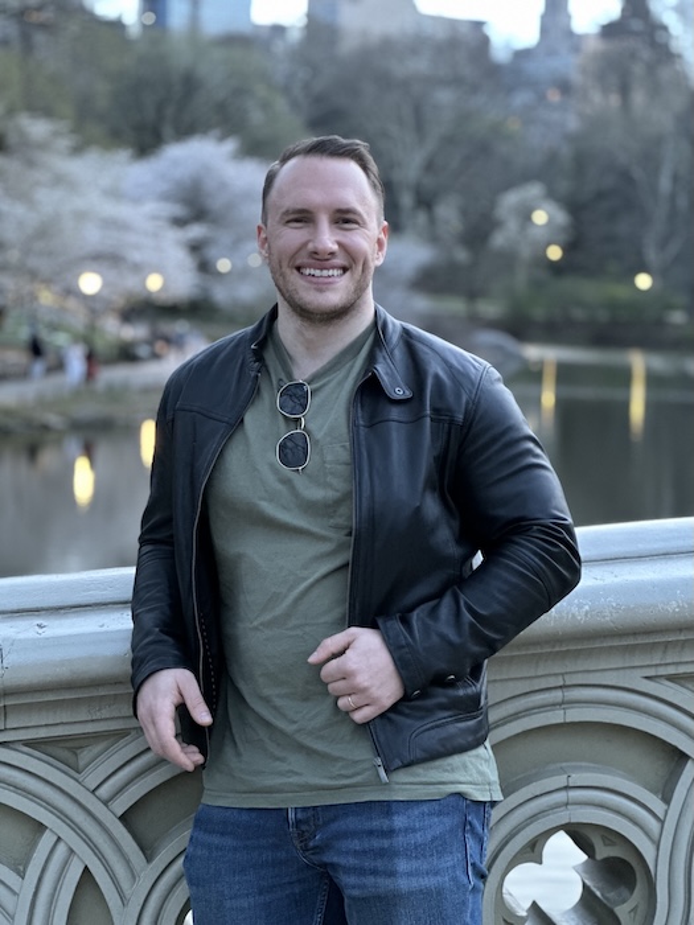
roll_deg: -2.8
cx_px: 347
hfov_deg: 19.1
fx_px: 2058
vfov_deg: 25.3
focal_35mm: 77
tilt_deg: -3.8
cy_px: 462
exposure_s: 1/15
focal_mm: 9
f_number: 2.8
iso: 500
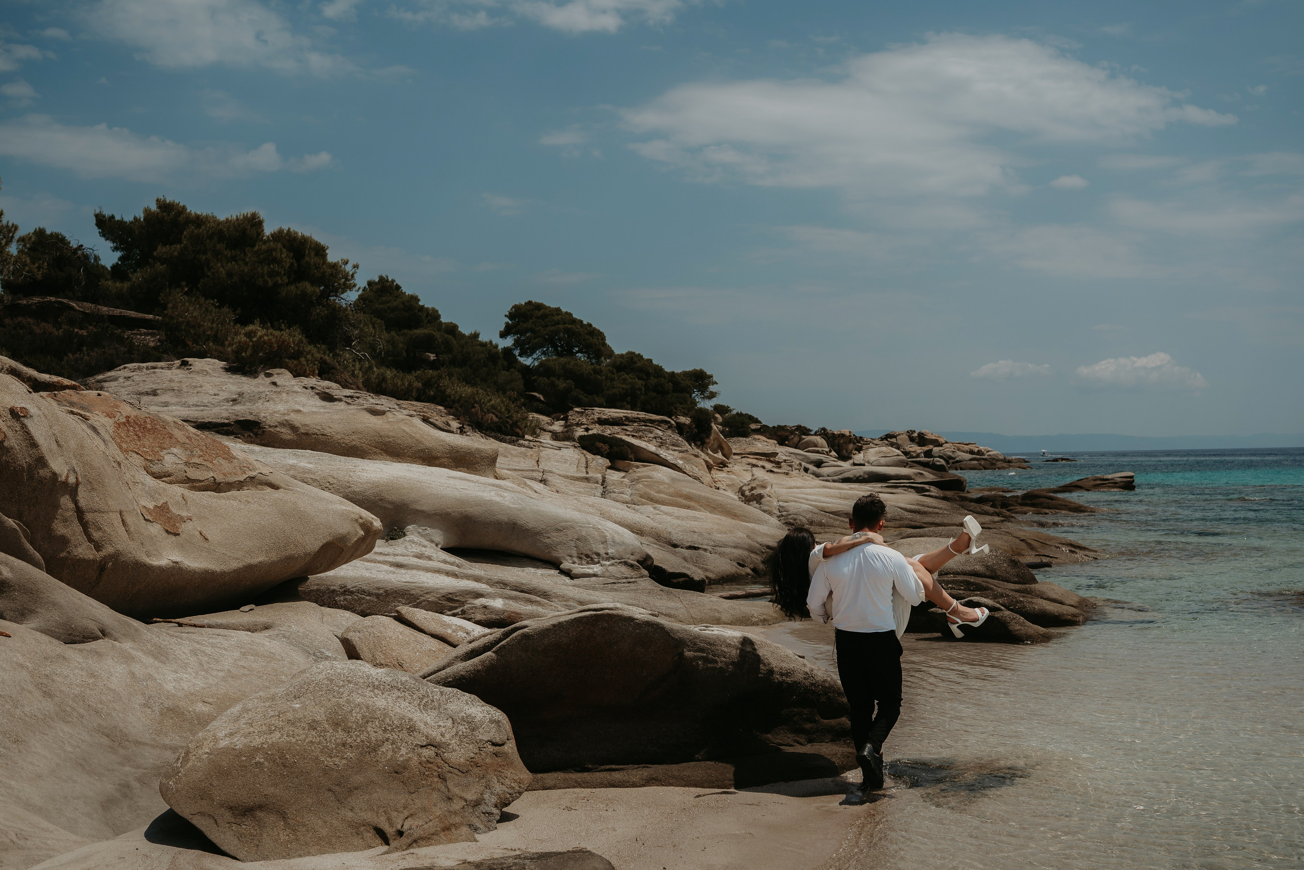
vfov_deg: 37.9
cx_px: 652
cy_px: 435
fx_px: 1268
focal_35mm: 35
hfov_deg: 54.4
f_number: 4
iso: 100
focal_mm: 35
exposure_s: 1/1600
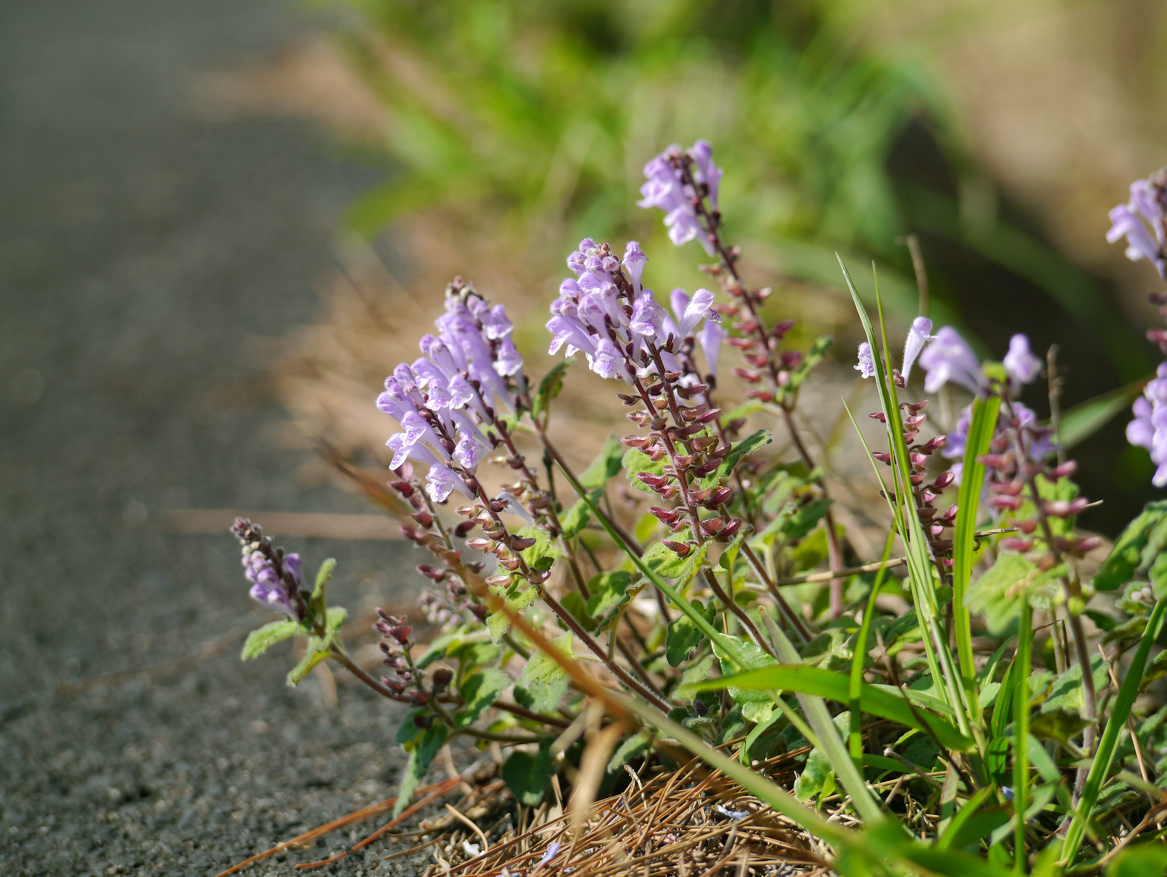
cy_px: 438
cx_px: 584
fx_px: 6138
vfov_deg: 8.2
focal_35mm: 182
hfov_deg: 10.9
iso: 160
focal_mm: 91
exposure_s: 1/640
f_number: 5.6
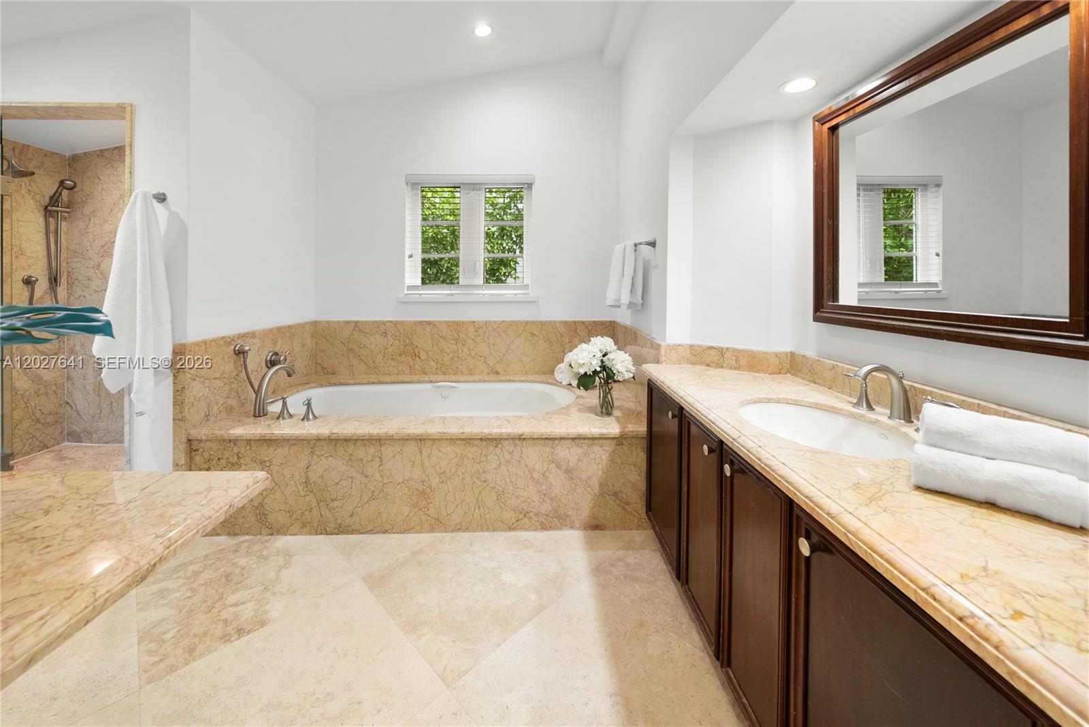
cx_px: 544
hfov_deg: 112.6
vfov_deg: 90.1
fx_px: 363
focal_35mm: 12
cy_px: 364
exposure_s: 1/15
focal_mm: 12
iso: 400
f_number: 8
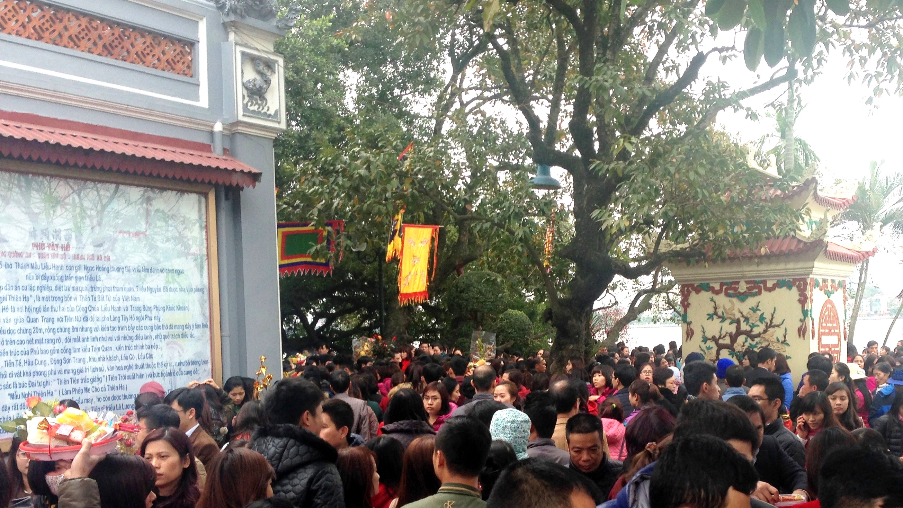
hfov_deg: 45.2
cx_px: 547
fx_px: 1077
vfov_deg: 26.4
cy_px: 339
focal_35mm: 45
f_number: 2.4
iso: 50
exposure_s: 1/206
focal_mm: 4.12
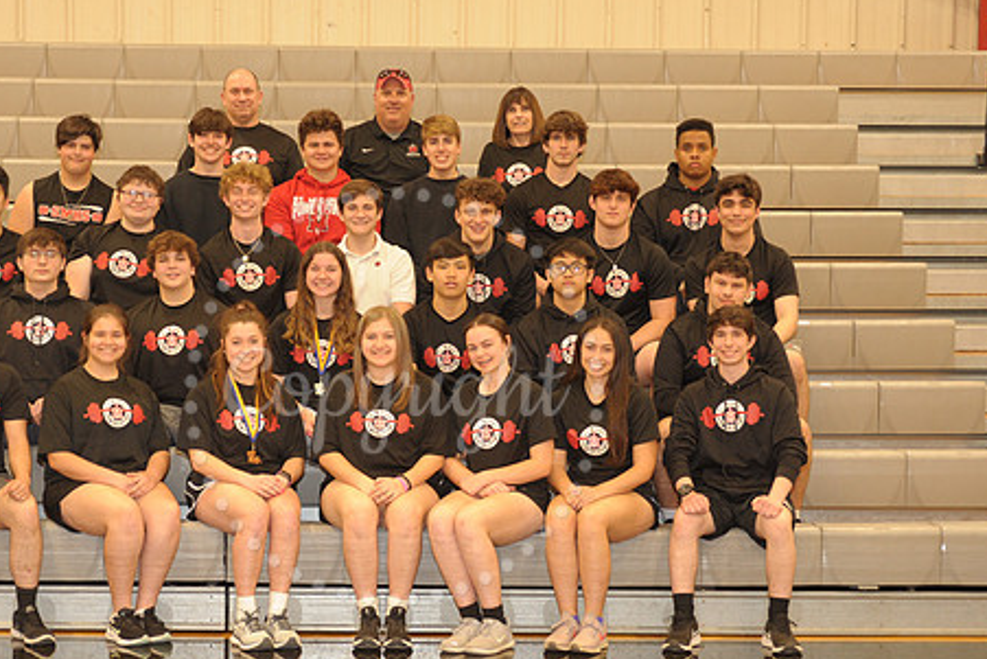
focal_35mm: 90
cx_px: 394
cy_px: 394
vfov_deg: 15.2
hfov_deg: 22.6
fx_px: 2468
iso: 1600
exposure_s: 1/60
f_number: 5.6
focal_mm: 70
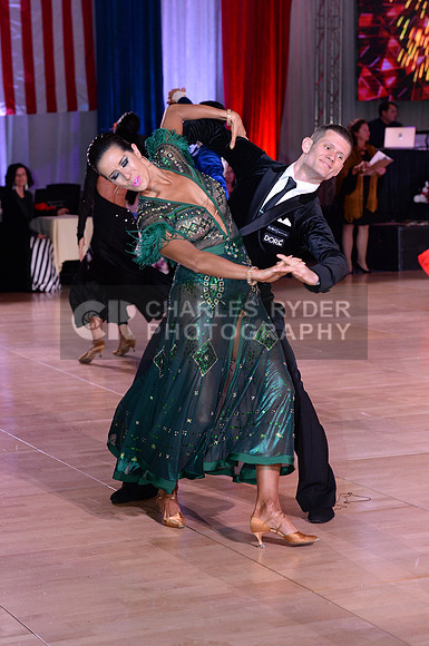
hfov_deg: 14.4
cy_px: 323
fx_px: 1703
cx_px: 214
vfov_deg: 21.5
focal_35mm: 95
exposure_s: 1/250
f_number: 5
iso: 2000
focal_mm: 95
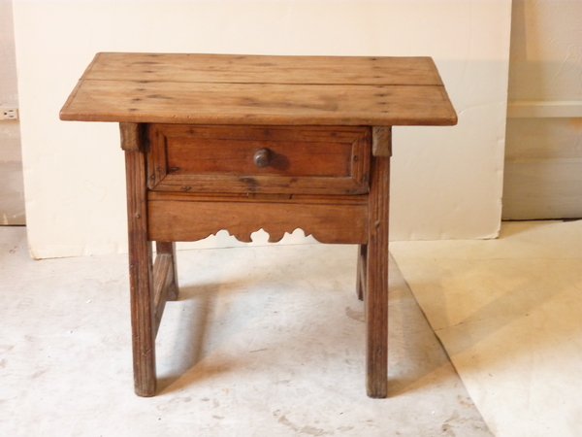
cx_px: 291
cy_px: 218
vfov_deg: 21.9
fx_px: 1126
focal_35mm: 67
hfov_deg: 29.0
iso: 400
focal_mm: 11
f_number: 4.1
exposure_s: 1/13
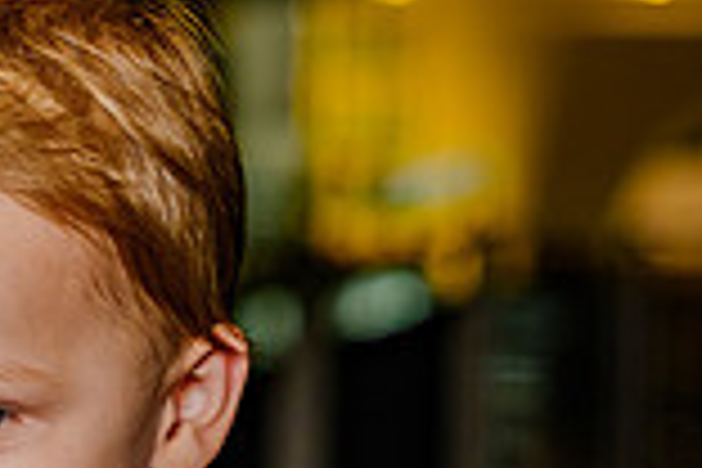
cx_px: -537
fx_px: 6551
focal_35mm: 336
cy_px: 656
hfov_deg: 6.0
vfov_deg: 4.1
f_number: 2.8
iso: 200
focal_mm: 56
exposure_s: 1/80
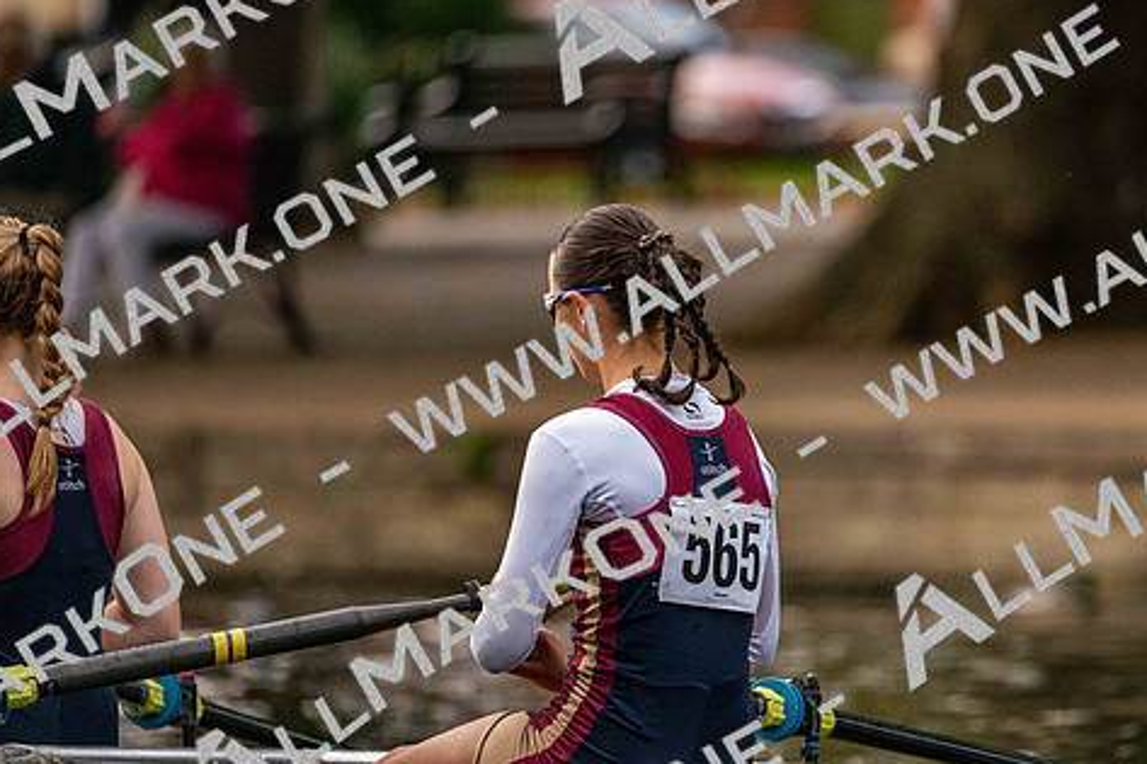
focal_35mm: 491
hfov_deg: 4.2
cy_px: 460
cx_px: 689
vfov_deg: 2.8
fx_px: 15637
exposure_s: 1/2500
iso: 4000
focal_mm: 400
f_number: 4.5
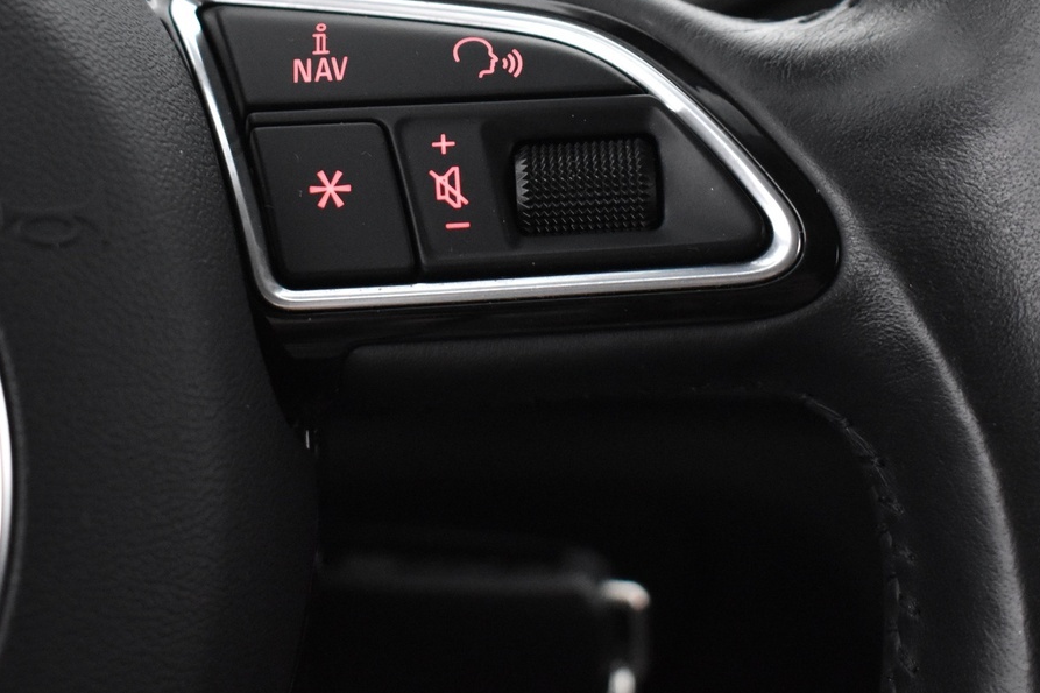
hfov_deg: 25.7
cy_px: 147
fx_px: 2279
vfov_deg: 17.2
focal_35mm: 79
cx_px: 417
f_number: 4.2
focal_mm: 29
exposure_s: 1/30
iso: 3200
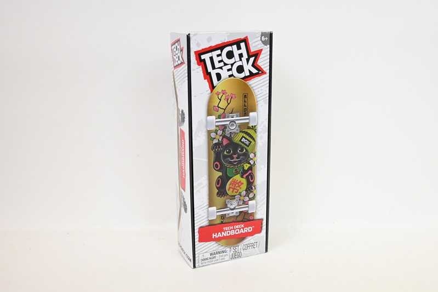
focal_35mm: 38
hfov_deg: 51.3
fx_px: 456
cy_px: 146
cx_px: 219
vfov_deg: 35.5
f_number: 4.2
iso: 400
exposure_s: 1/200
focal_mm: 25
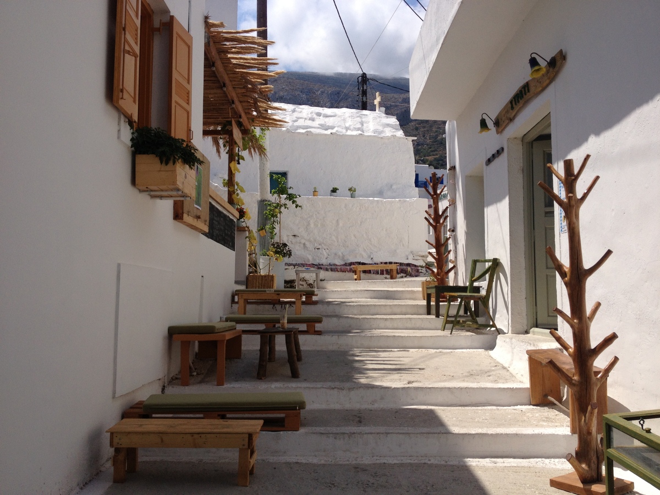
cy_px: 248
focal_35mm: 35
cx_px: 330
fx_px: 667
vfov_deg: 40.7
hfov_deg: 52.6
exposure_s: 1/3067
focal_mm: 4.28
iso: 50
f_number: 2.4
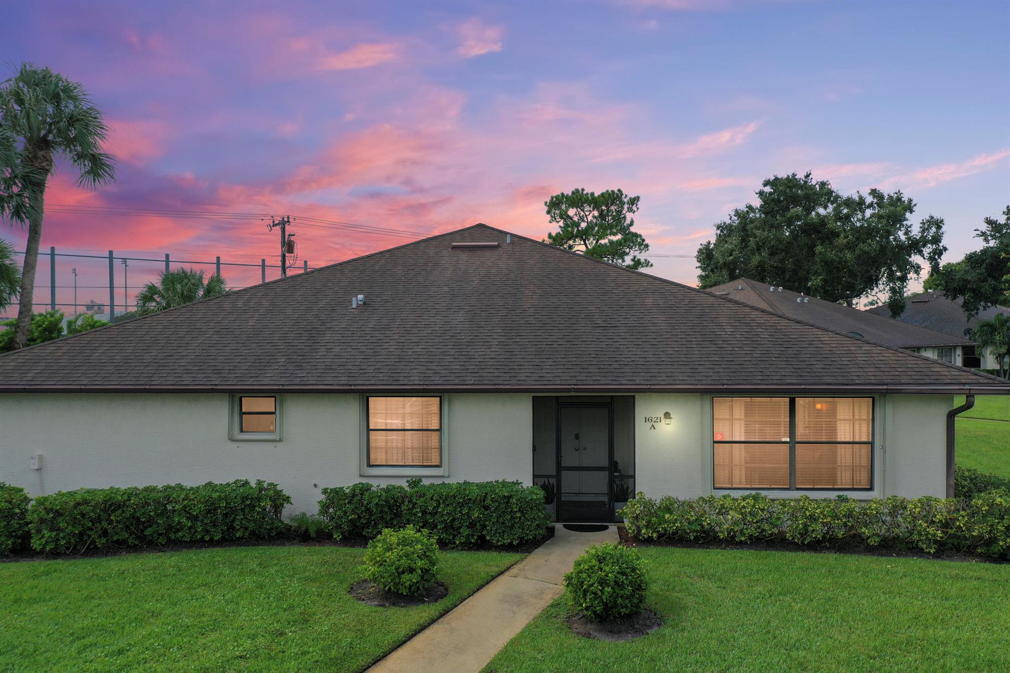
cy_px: 336
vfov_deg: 46.4
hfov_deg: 65.5
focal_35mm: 28
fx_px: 785
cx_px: 505
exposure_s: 1/640
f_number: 5
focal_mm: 10.26
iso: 100
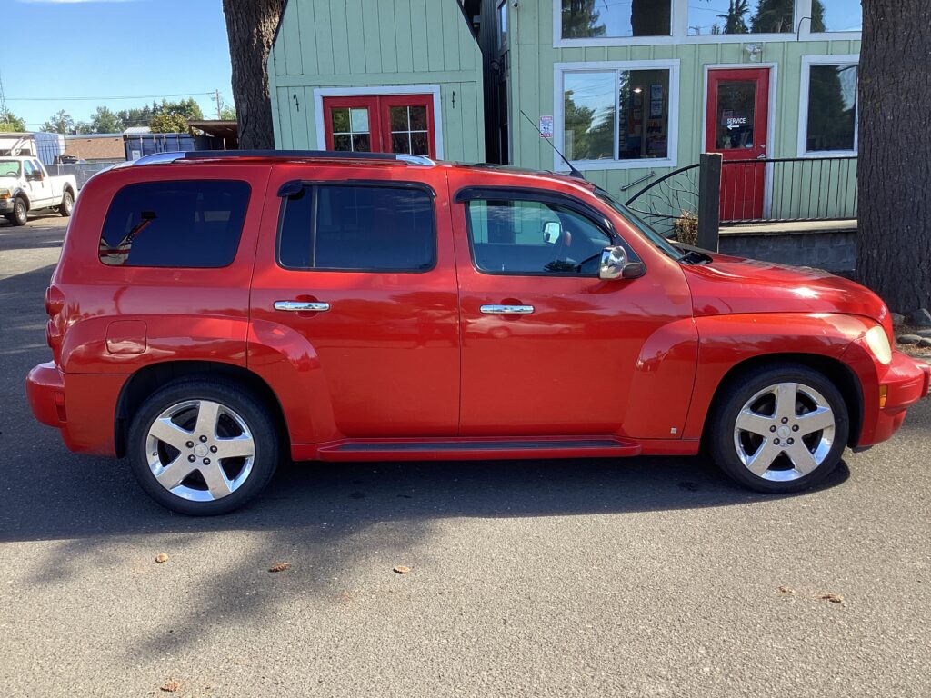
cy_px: 349
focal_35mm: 31
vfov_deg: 45.4
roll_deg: +2.1
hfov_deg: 58.4
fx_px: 834
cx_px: 466
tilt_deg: -13.8
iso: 25
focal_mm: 3.3
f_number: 2.4
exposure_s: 1/120
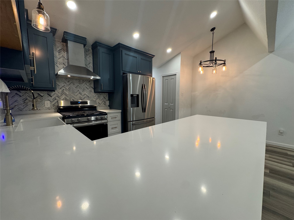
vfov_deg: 85.7
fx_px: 119
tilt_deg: -6.1
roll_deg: -0.4
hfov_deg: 102.1
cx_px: 147
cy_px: 110
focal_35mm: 14
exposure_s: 1/120
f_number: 2.2
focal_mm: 2.22
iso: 200
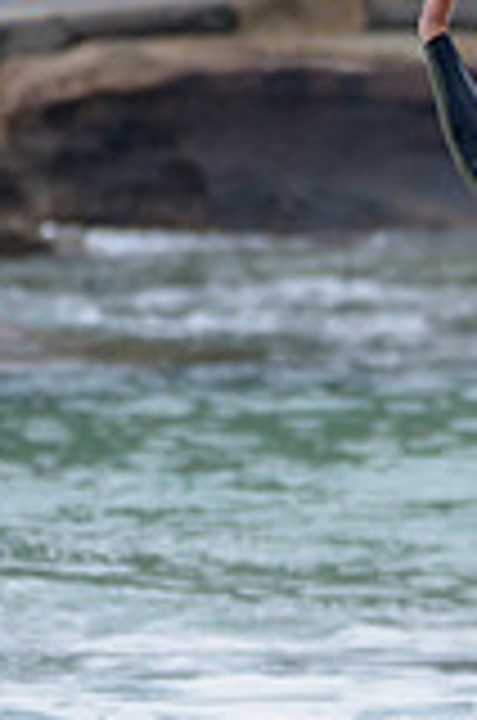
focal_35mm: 2230
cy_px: 684
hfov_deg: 0.6
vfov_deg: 0.9
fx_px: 44511
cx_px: 874
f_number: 5.6
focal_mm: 500
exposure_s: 1/800
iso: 400
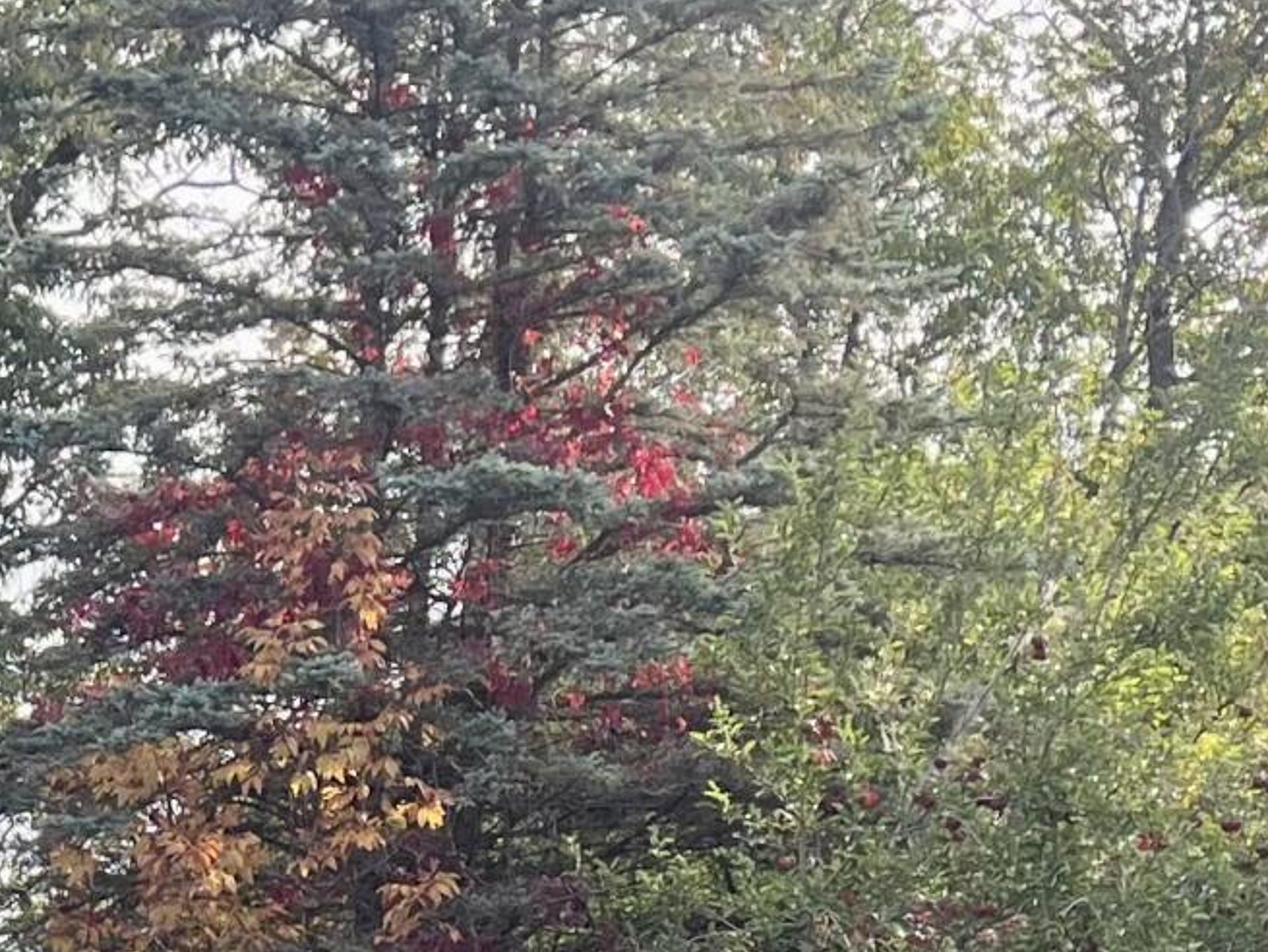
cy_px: 1767
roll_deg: -1.6
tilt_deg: -6.7
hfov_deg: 16.1
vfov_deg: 11.5
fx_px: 4361
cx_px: -99
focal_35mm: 119
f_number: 1.5
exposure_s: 1/748
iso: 50
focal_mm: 5.7
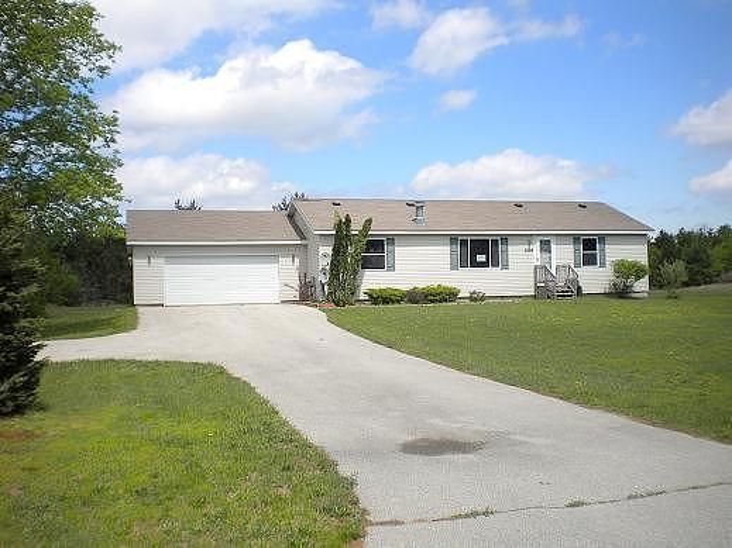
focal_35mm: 35
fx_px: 740
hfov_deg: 52.6
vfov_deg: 40.7
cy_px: 274
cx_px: 366
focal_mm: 6.3
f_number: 4.6
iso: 113
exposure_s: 1/823
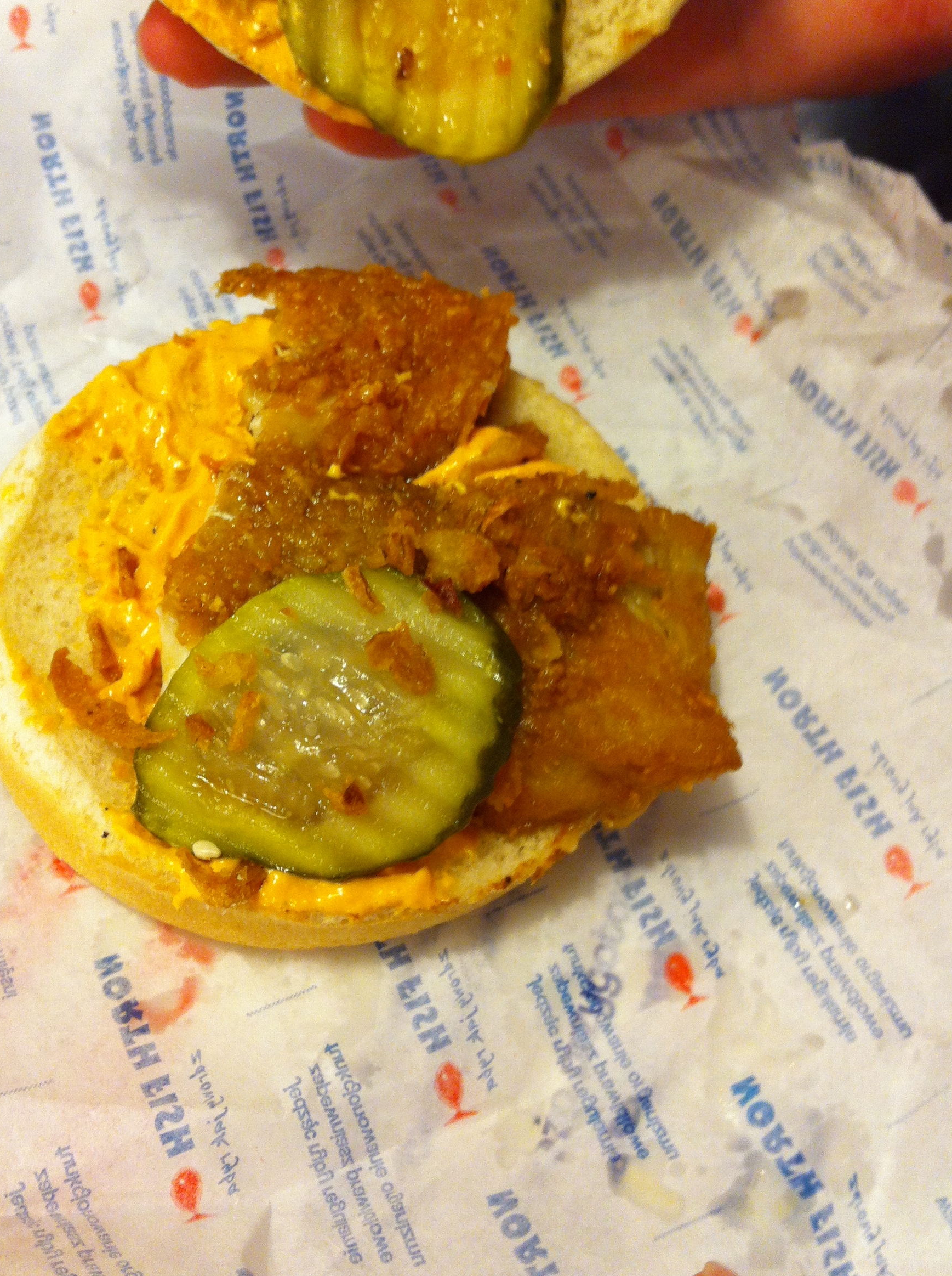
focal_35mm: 39
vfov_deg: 47.9
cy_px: 629
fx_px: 1434
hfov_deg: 36.7
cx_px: 454
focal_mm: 3.85
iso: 125
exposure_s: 1/15
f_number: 2.8
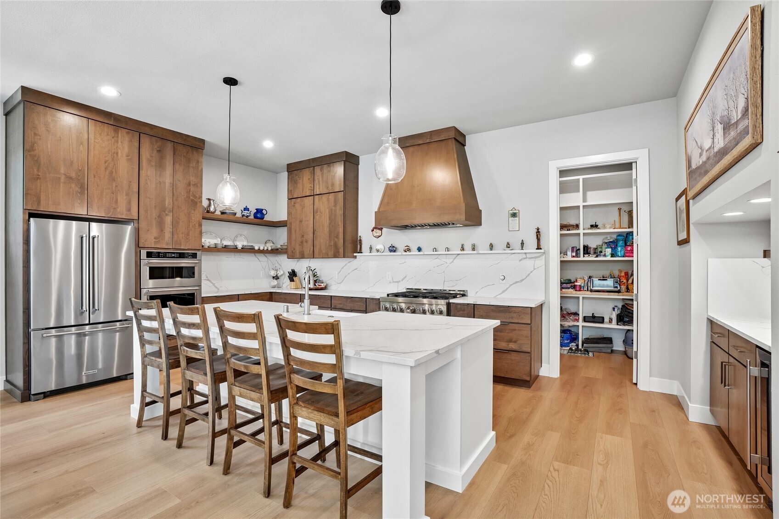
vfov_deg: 73.7
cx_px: 390
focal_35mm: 16
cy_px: 260
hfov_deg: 96.7
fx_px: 346
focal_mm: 16
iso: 400
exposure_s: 1/13
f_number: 8
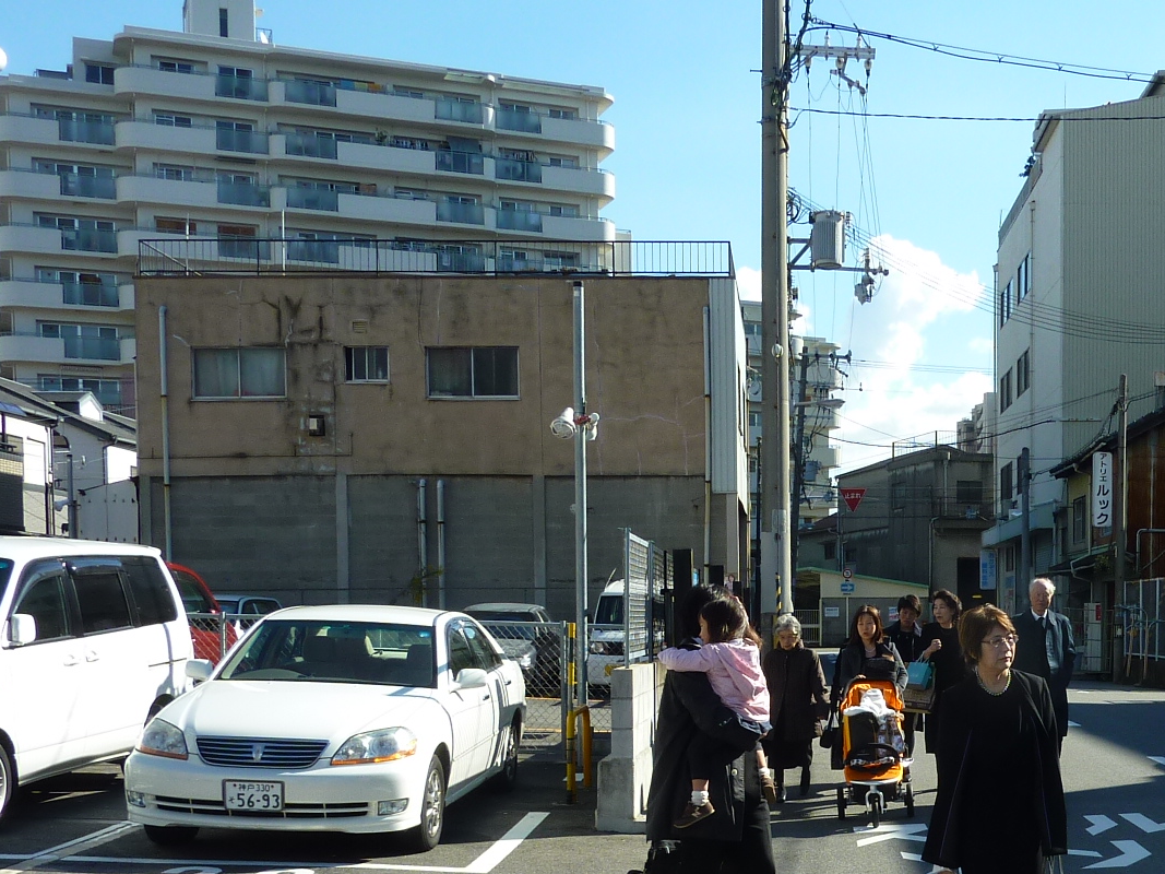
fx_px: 1615
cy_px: 708
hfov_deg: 38.5
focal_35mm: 48
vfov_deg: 29.5
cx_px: 887
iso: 80
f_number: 4
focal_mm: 4.1
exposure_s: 1/400
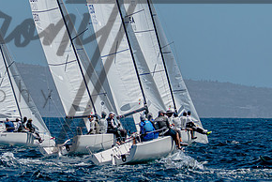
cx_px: 65
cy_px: 20
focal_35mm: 457
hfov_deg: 4.5
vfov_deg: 3.0
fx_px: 3456
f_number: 5
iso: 200
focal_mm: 120
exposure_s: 1/2000
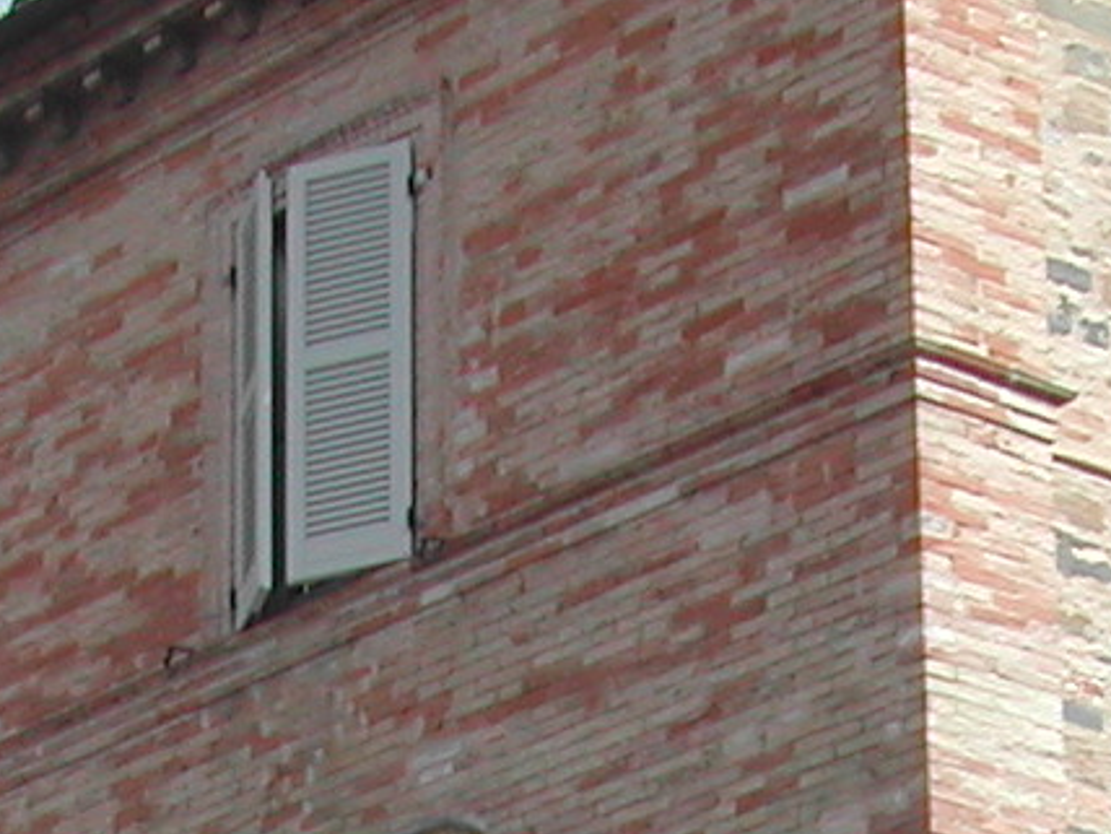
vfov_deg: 7.9
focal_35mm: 182
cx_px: 646
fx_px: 5841
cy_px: 1517
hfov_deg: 10.9
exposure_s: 1/215
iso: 100
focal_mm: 8
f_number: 7.6
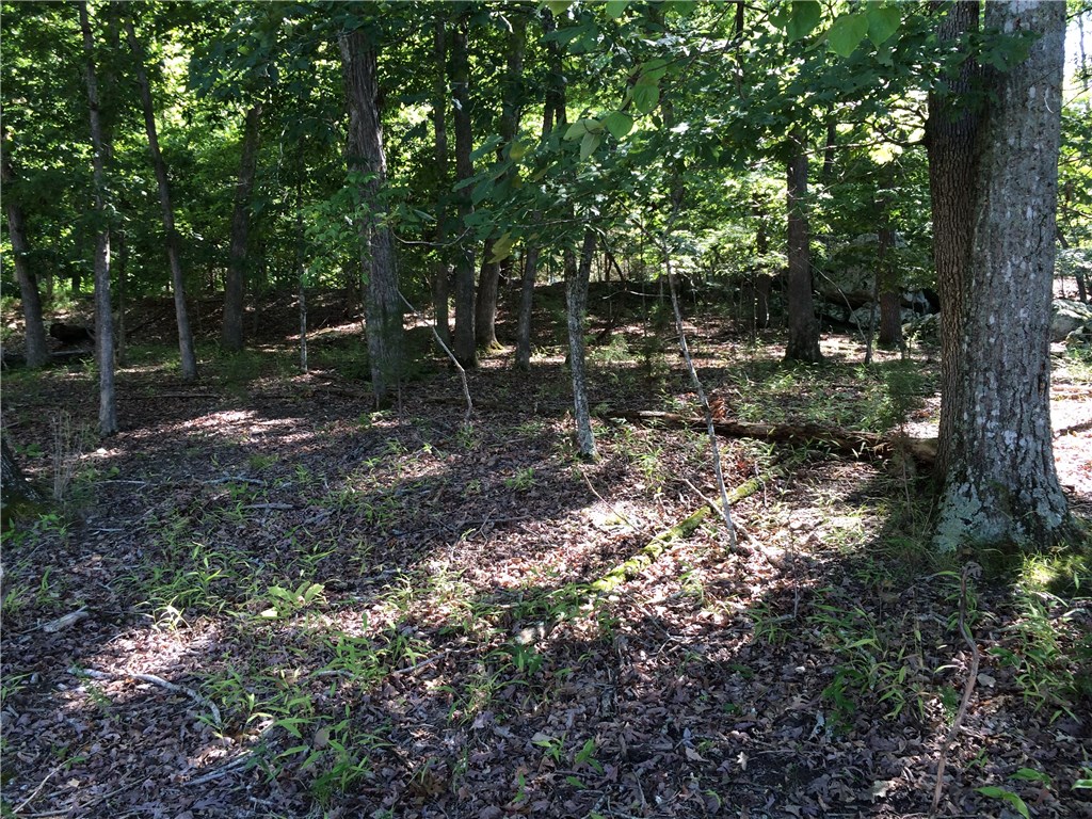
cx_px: 546
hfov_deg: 60.0
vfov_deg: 46.8
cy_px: 410
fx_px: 946
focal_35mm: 30
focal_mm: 4.12
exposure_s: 1/120
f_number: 2.2
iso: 50
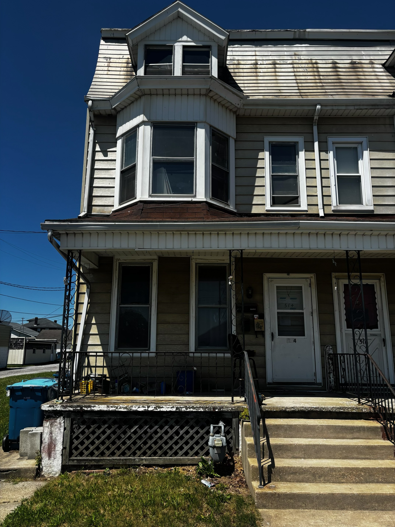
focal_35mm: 26
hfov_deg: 53.1
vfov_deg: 67.3
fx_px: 396
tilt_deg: +11.3
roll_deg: -0.8
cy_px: 264
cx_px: 198
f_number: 1.6
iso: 50
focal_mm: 5.96
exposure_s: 1/3413
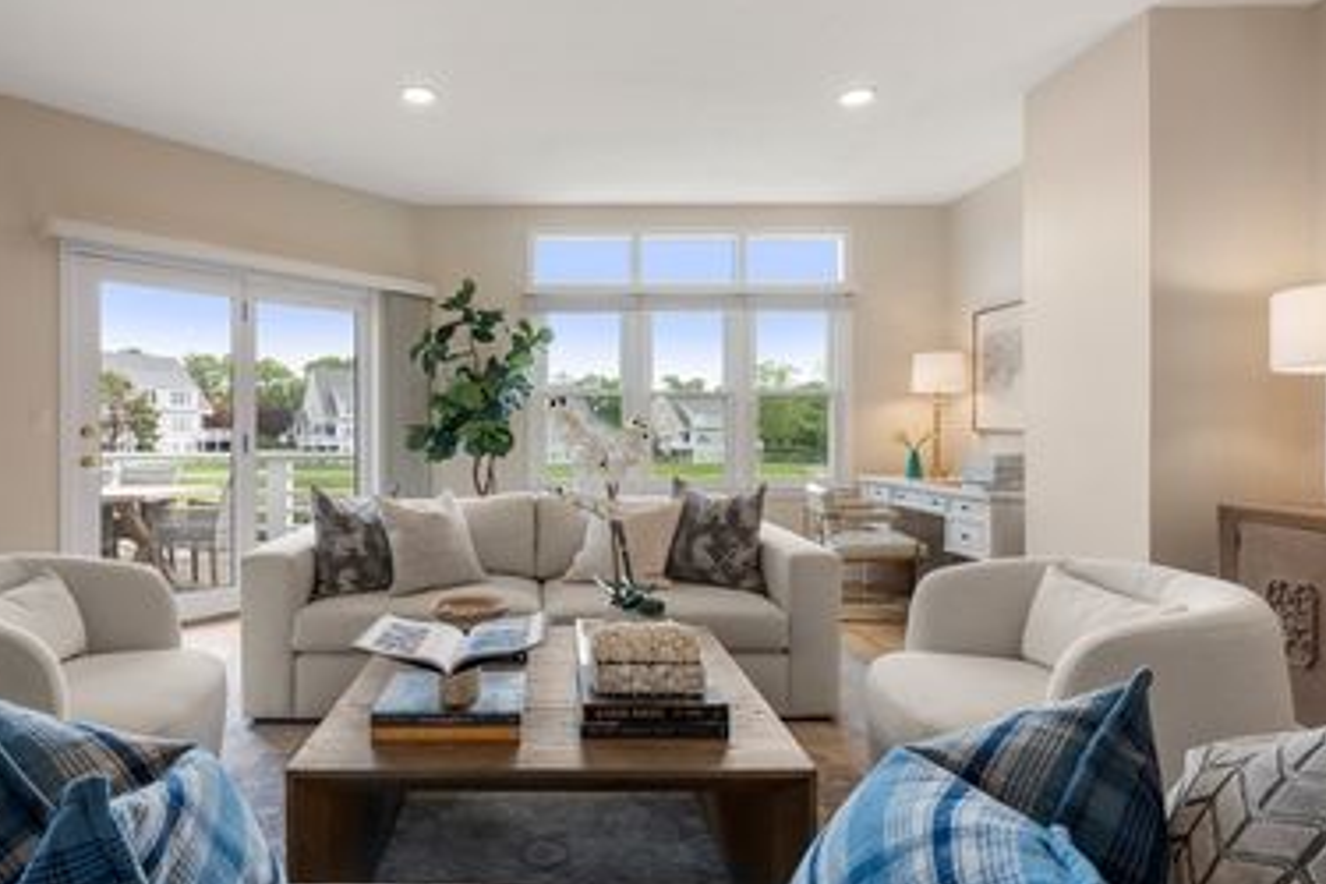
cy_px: 433
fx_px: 737
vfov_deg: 61.9
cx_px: 545
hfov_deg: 83.2
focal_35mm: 20
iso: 500
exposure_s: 1/30
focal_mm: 15
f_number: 9
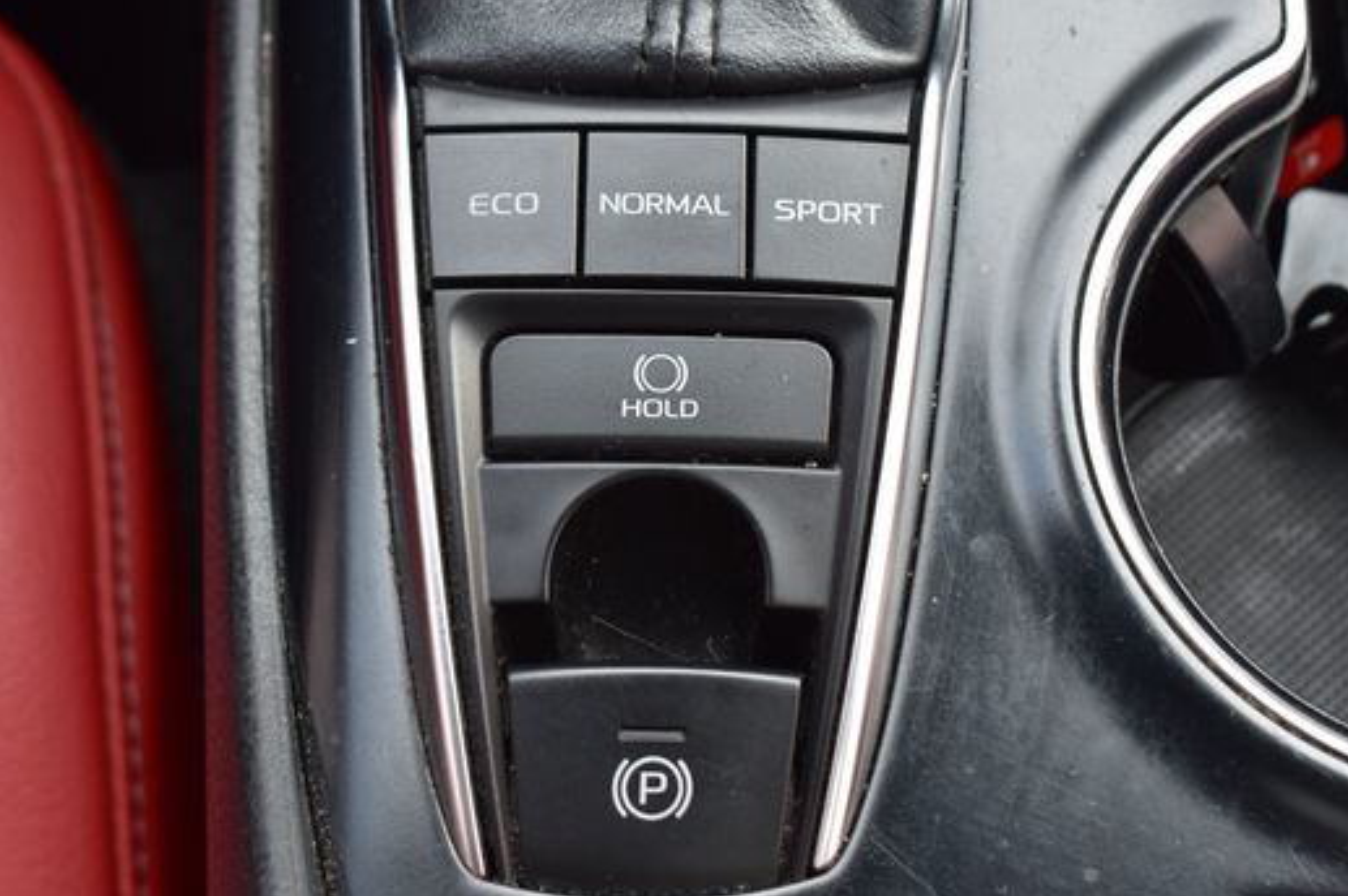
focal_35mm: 84
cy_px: 419
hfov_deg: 24.3
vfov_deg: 16.3
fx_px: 3129
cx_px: 707
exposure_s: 1/80
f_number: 8
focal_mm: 45
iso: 400
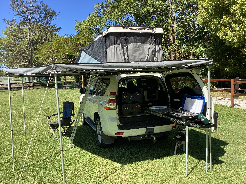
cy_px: 92
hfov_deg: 58.4
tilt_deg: -2.4
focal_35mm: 31
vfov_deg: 45.4
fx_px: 220
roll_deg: +1.7
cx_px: 123
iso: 25
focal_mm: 3.3
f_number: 2.4
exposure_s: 1/558
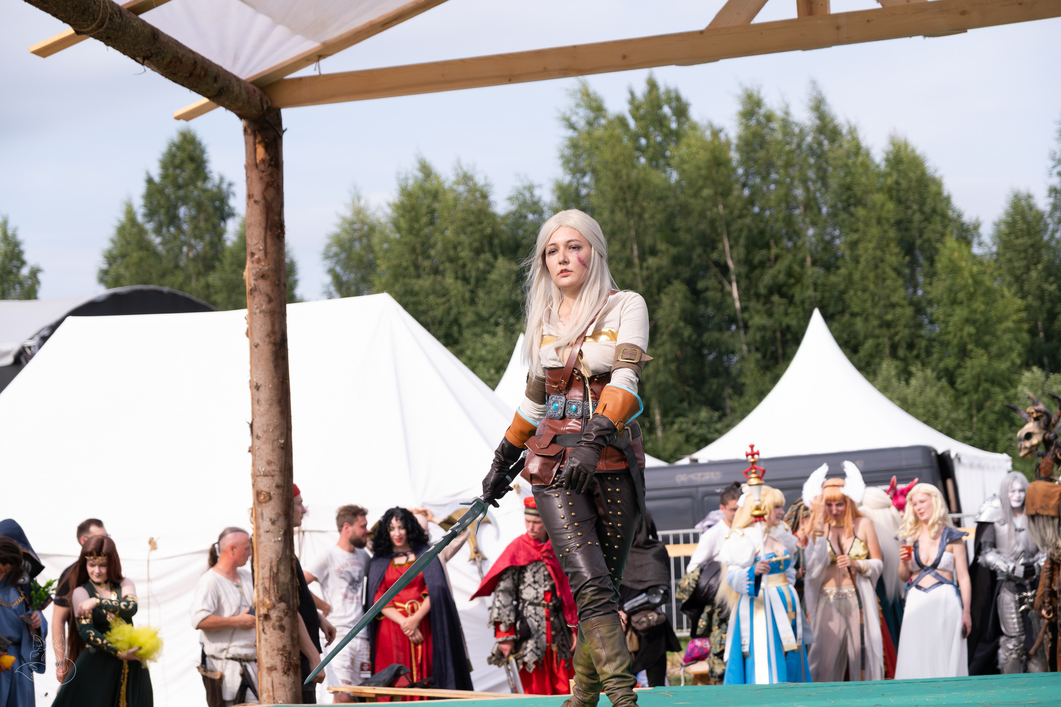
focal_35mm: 83
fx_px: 2446
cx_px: 530
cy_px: 354
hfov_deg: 24.5
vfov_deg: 16.5
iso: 200
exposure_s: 1/1250
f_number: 3.6
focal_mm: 55
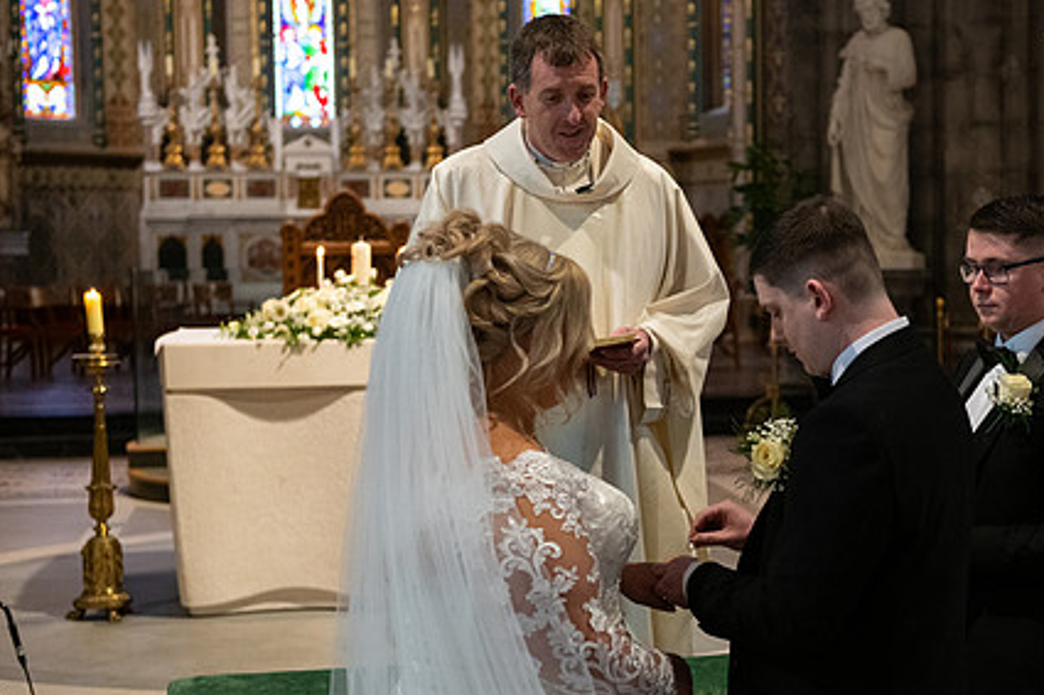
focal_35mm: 71
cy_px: 370
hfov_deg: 28.3
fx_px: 2058
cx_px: 705
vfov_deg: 19.2
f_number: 3.5
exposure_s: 1/160
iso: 1250
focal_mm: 52
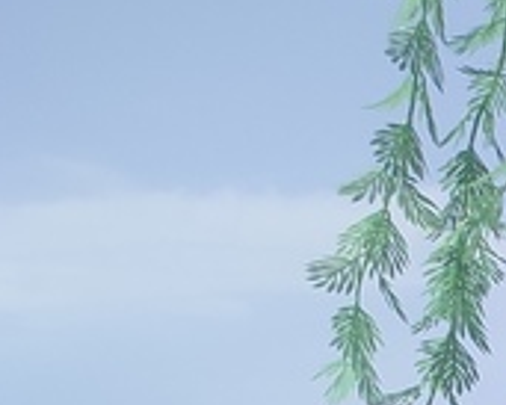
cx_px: 1829
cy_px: 1307
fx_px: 2742
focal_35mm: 183
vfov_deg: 7.3
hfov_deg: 7.9
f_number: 1.9
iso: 50
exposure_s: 1/622
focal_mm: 6.04
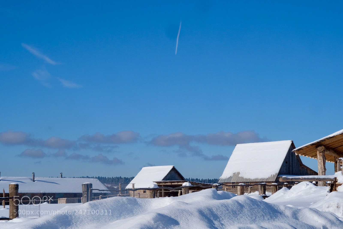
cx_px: 172
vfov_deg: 16.5
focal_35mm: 83
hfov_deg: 24.5
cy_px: 114
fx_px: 791
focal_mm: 55
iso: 400
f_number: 18
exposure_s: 1/400
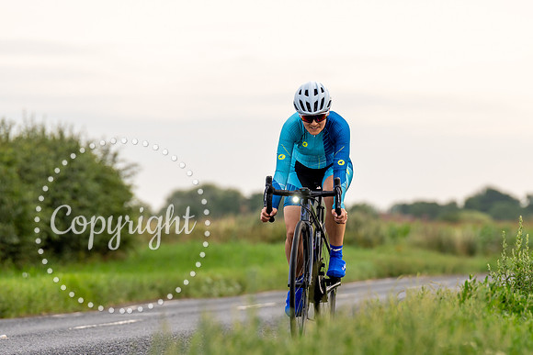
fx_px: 4099
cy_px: 188
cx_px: 340
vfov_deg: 5.0
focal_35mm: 277
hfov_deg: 7.4
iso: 160
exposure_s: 1/800
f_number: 4.5
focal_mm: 200
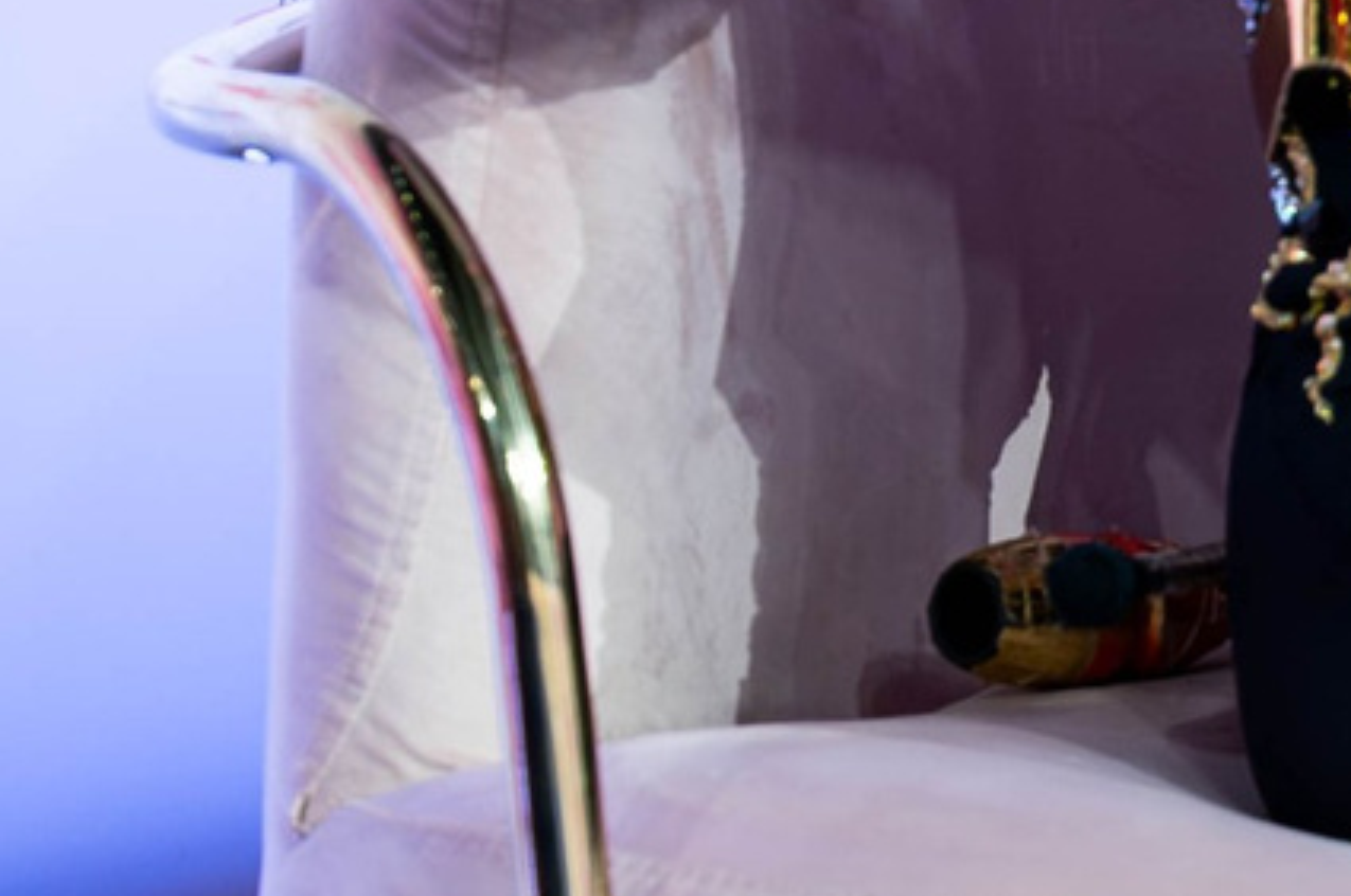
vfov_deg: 3.1
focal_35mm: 443
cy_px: -62
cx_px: 3637
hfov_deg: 4.5
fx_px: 16599
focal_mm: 70
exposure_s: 1/400
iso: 500
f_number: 3.2
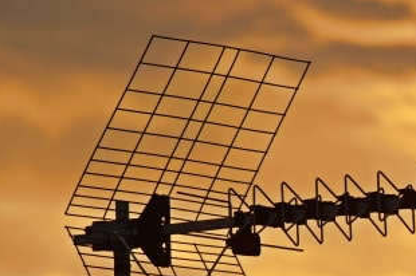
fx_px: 7030
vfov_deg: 2.3
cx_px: 356
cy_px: 245
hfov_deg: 3.4
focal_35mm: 609
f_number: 7.1
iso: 100
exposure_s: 1/80
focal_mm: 210
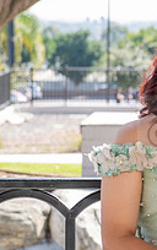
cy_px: 106
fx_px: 1406
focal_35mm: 206
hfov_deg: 6.3
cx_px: 272
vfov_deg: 10.2
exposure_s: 1/250
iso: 200
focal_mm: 66
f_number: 5
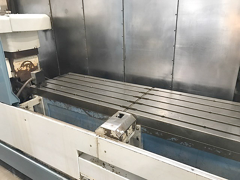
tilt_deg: -20.9
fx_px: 194
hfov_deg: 63.4
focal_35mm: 28
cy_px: 90
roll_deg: +2.1
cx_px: 120
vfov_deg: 49.7
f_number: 1.8
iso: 80
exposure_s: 1/15
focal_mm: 3.99
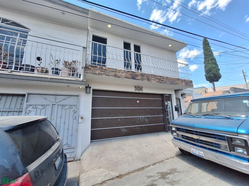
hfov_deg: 106.2
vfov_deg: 89.9
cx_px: 124
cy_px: 93
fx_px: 94
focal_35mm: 13
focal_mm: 1.74
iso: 40
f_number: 2.2
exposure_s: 1/968
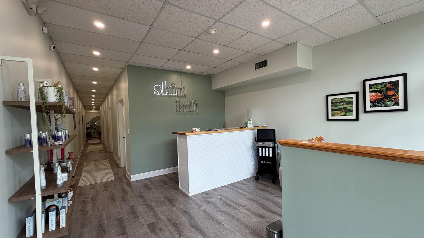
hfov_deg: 99.4
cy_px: 122
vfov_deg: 67.1
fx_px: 180
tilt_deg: -1.1
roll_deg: +1.7
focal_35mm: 16
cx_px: 215
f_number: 2.2
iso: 125
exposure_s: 1/120
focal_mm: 2.22
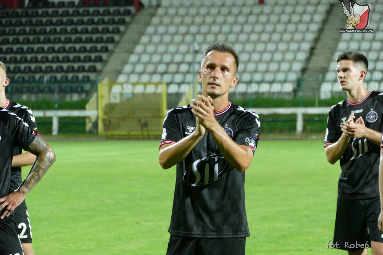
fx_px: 2245
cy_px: 128
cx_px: 192
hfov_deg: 9.8
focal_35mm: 211
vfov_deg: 6.5
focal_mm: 76.94
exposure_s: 1/320
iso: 3200
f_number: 4
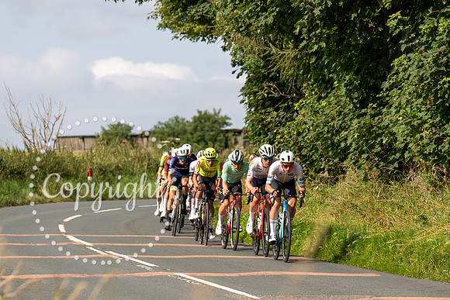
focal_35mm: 244
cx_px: 310
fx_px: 3051
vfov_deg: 5.6
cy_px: 167
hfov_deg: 8.4
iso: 100
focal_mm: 160
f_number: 4.5
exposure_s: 1/800
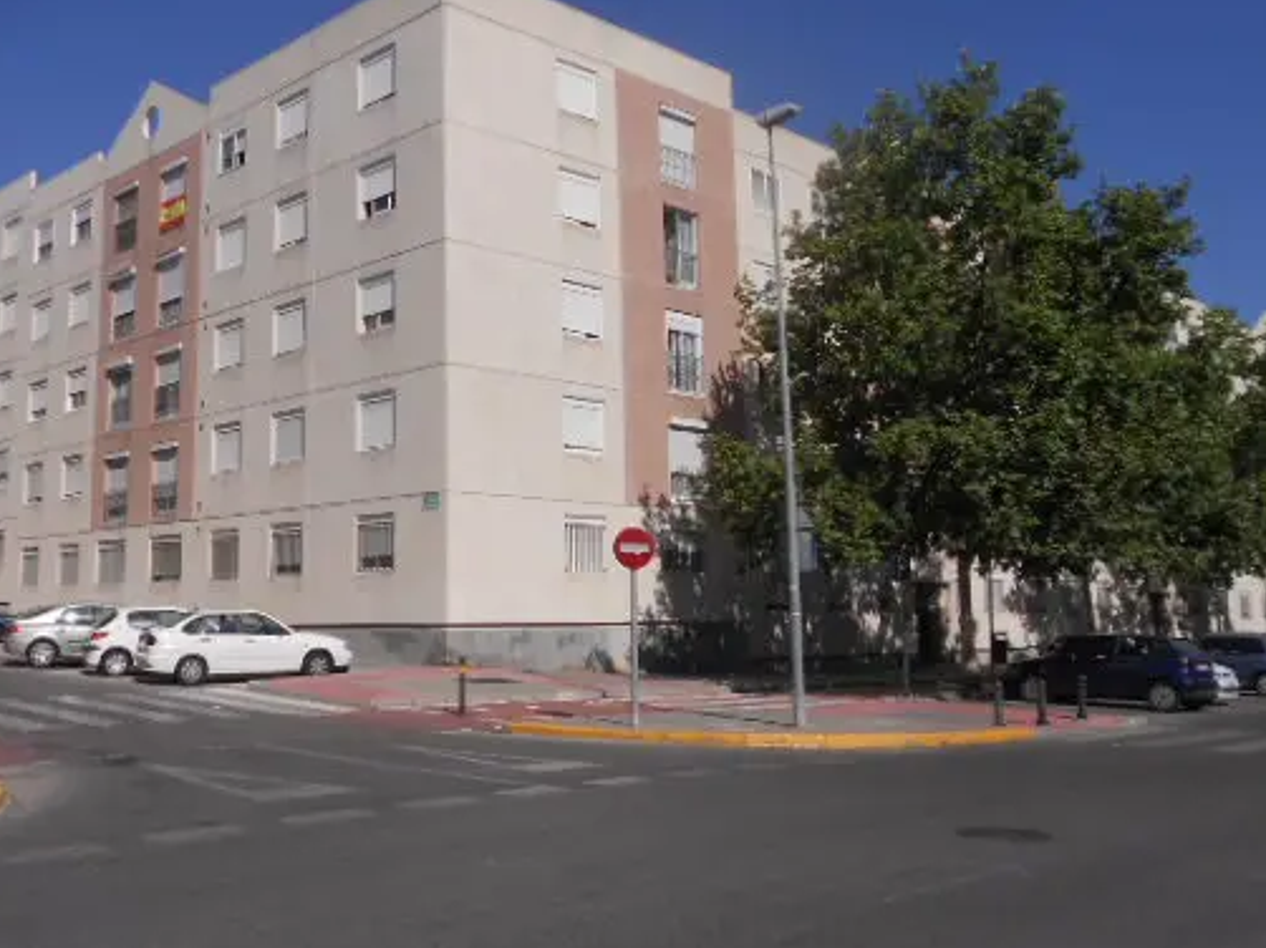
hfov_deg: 49.8
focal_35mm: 37
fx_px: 1353
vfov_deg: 38.6
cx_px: 502
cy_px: 411
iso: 80
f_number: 8.5
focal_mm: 5.3
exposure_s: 1/320
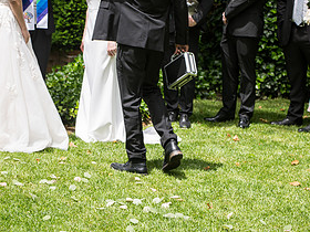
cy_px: 33
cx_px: 147
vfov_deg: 13.6
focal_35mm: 108
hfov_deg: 18.2
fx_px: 967
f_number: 4
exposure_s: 1/400
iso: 100
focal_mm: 70
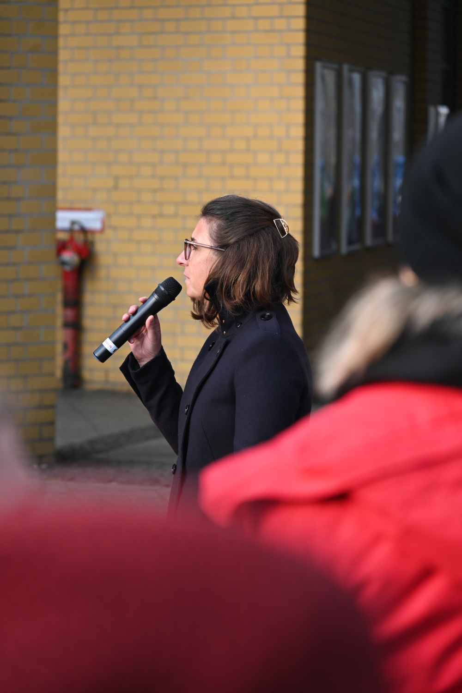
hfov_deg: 7.3
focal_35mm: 188
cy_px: 346
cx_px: 231
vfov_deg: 11.0
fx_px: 3609
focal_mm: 125
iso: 200
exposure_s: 1/250
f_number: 5.6
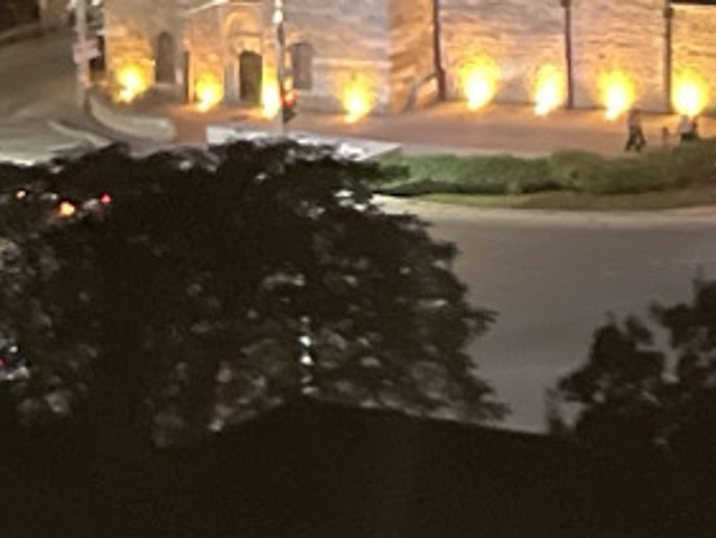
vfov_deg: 7.2
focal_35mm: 185
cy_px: -1030
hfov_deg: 8.9
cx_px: 2094
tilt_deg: +0.4
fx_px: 3828
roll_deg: +2.1
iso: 3200
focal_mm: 5.1
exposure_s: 1/17
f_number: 1.6
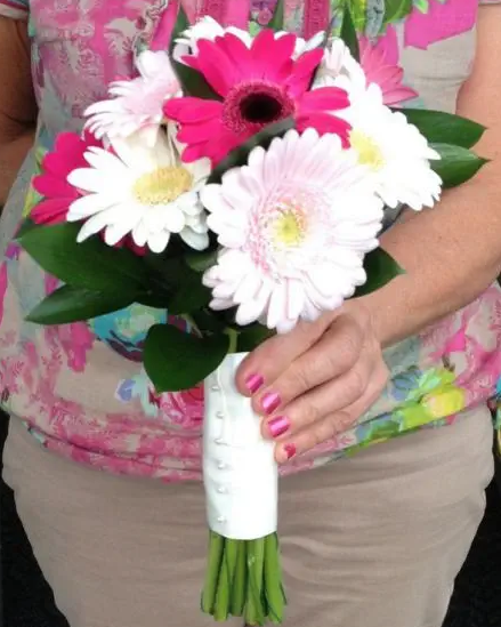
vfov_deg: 49.1
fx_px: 686
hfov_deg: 40.1
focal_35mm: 37
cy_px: 317
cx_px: 249
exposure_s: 1/152
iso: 50
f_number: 2.4
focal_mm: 4.28
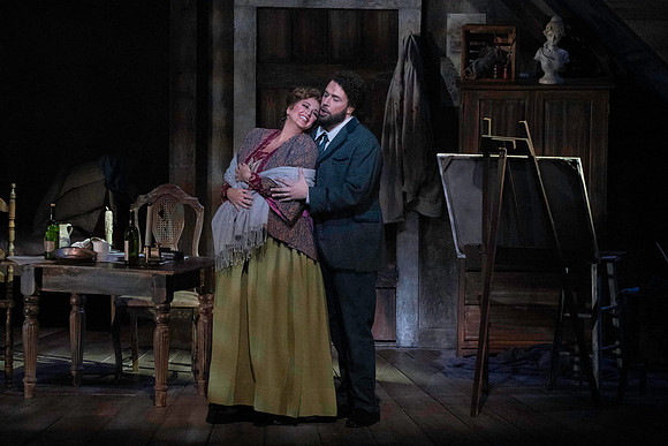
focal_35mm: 345
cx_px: 334
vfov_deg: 4.0
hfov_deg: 6.0
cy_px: 223
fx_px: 6403
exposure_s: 1/320
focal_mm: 345
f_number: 13
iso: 16000
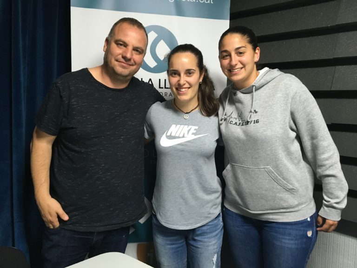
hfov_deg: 61.7
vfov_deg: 48.2
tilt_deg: -6.1
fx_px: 299
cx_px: 178
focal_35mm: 29
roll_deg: +0.1
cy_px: 134
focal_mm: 4.15
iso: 160
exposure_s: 1/33
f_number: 2.2
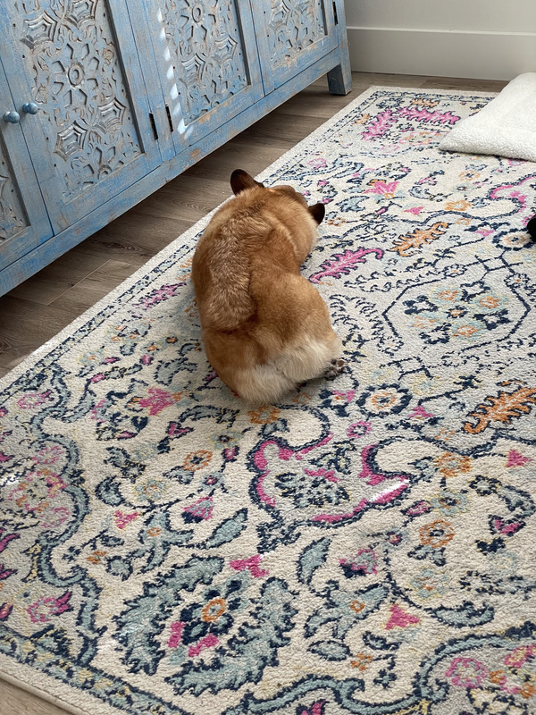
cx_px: 268
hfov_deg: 28.0
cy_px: 358
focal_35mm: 52
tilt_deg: -32.8
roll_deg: +11.7
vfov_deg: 36.8
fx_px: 1074
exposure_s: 1/99
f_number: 2
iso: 160
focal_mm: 6
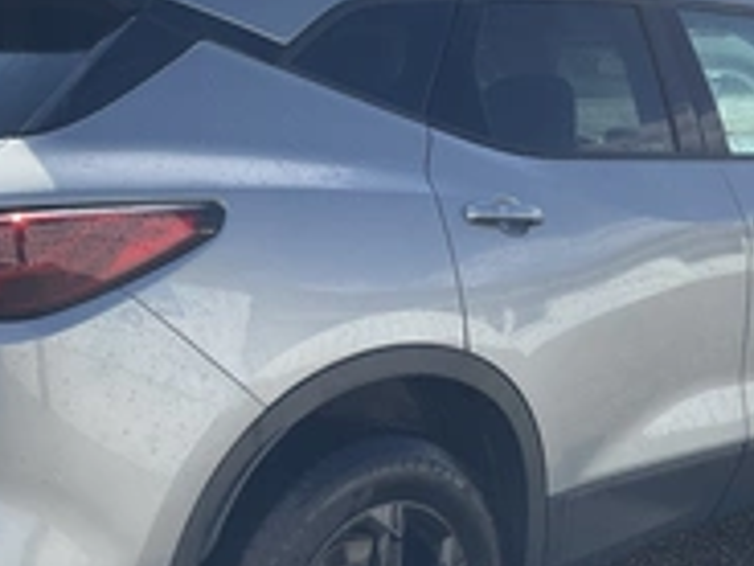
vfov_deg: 23.3
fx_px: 1372
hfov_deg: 30.7
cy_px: 312
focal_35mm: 63
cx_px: 365
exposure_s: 1/842
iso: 25
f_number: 1.8
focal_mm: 3
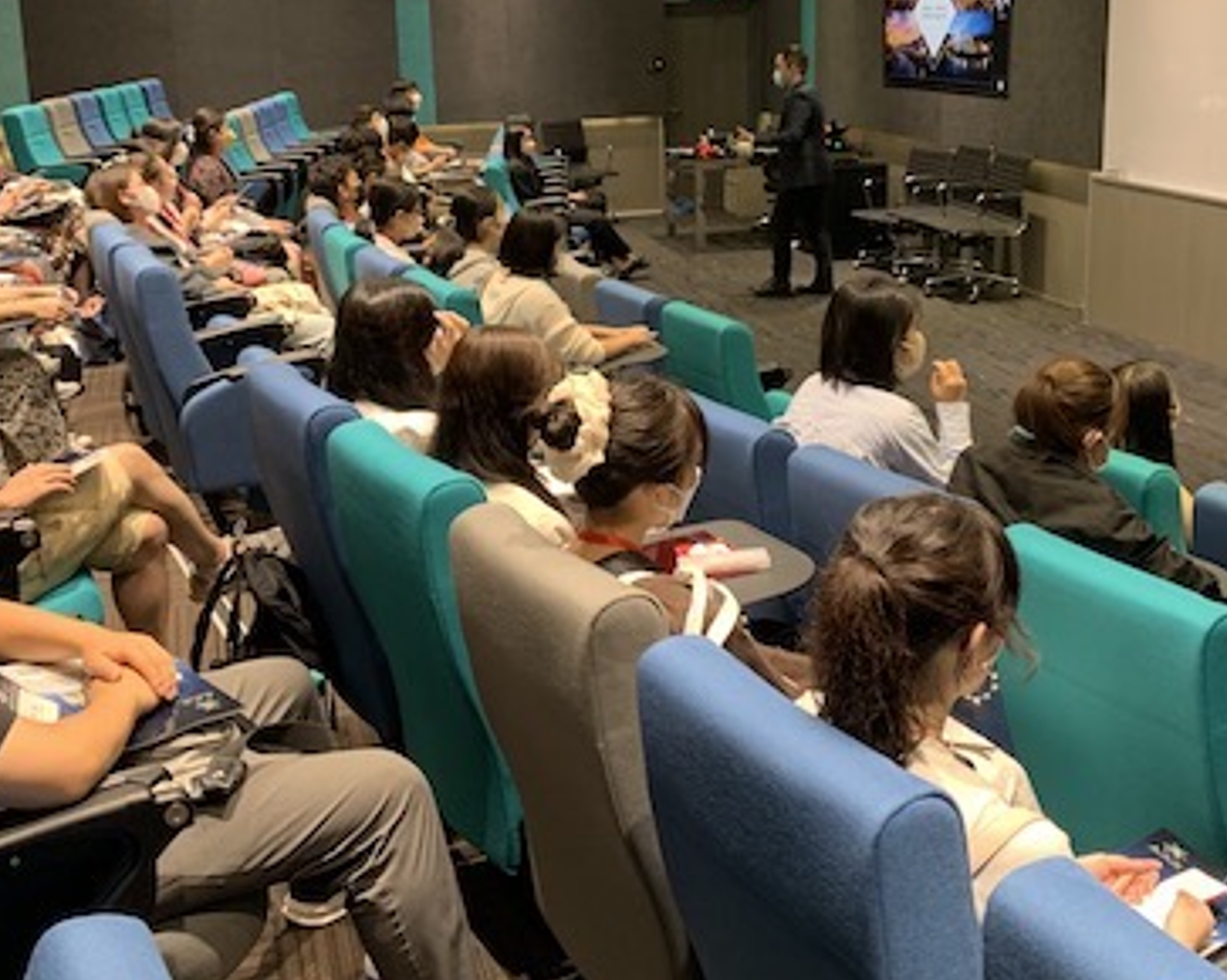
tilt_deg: -11.2
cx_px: 646
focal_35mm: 42
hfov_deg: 43.8
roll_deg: +1.3
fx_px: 1524
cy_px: 338
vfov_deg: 35.3
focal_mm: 4.25
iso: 160
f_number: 1.8
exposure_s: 1/50
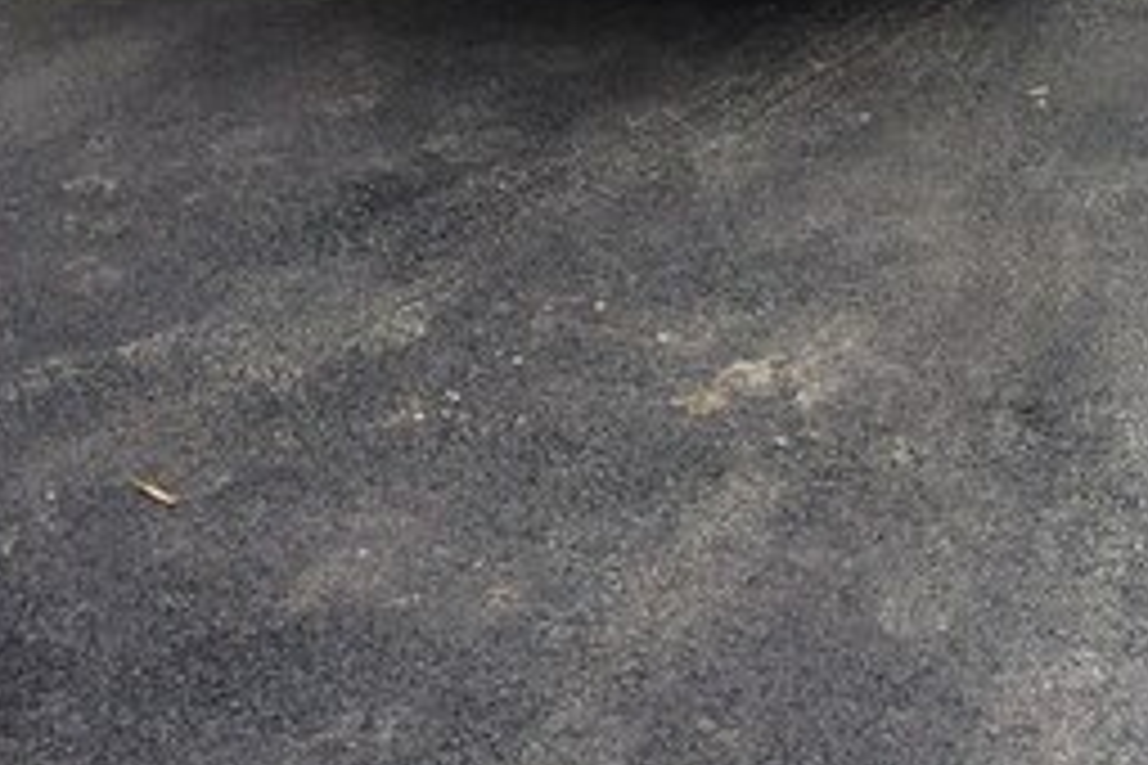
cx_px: 923
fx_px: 2487
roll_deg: +1.1
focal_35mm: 78
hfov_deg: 25.5
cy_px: -322
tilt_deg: -11.0
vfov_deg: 16.2
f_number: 2.2
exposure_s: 1/100
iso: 64
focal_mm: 4.15
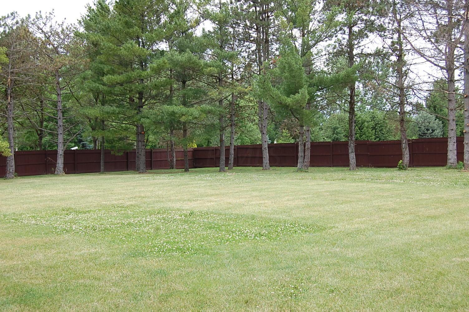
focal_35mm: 42
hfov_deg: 46.4
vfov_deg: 31.8
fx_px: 547
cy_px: 156
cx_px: 234
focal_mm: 28
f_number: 6.3
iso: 200
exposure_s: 1/160
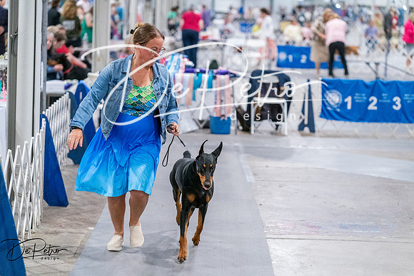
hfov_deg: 19.5
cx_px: 207
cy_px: 138
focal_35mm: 105
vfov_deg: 13.0
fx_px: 1208
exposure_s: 1/320
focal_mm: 105
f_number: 3.2
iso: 6400
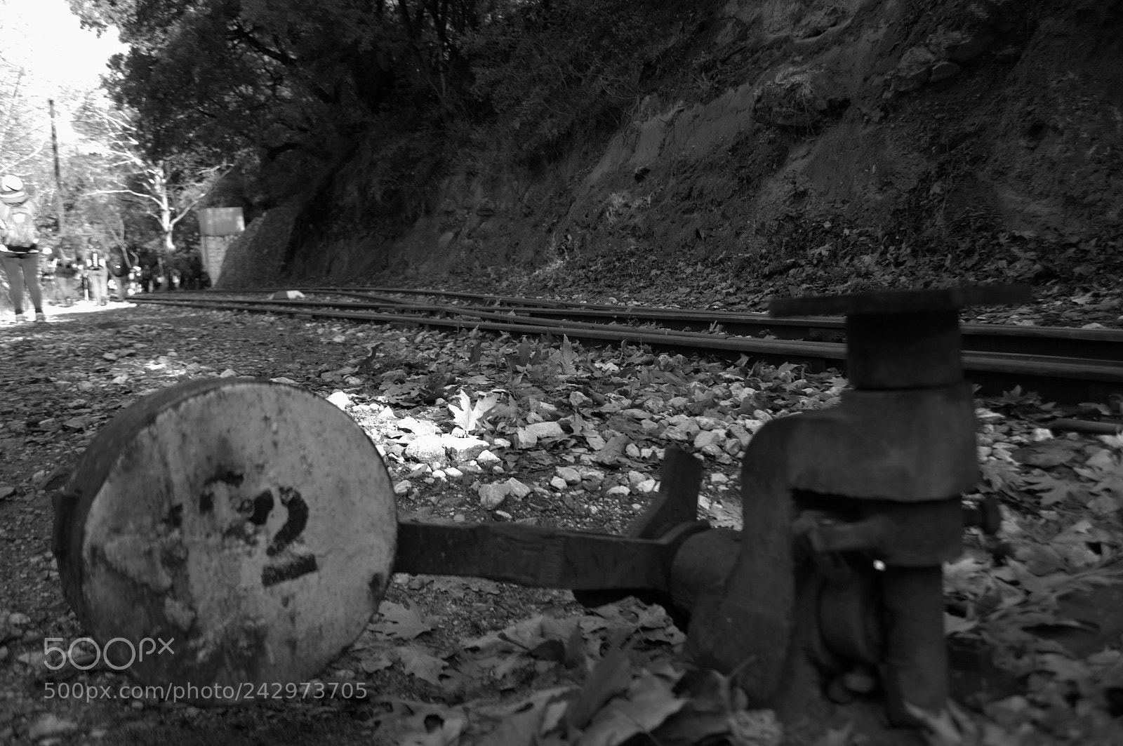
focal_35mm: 27
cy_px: 373
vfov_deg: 47.8
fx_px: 841
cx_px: 562
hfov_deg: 67.4
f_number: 3.5
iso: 200
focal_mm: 18
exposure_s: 1/200
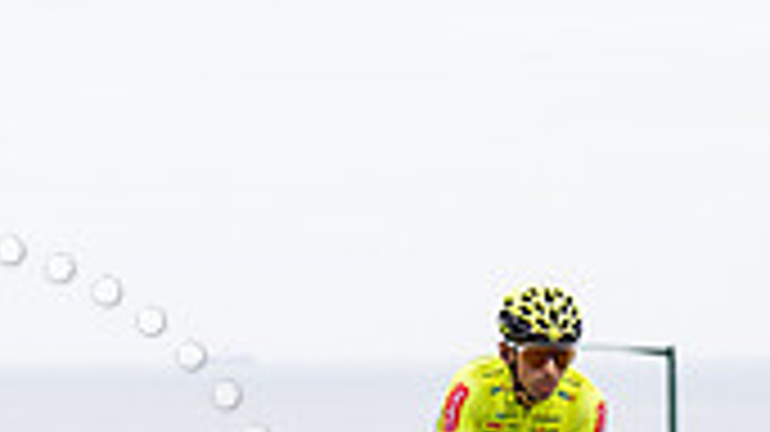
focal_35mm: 369
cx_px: 603
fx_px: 7530
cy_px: 416
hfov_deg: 5.8
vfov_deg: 3.3
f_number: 3.5
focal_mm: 104
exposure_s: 1/1000
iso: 320
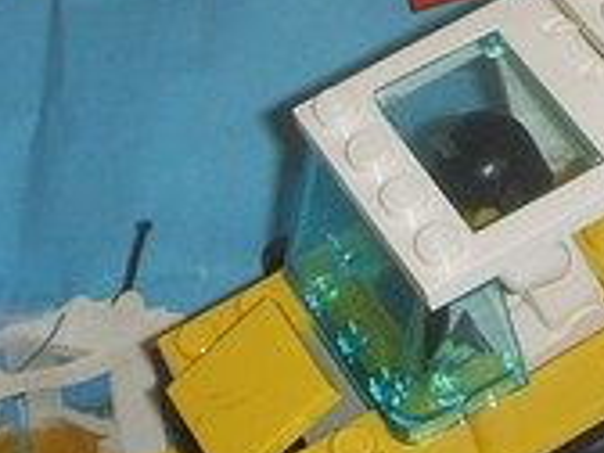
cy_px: -47
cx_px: 503
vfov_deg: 9.9
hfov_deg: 13.2
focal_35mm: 149
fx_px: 2600
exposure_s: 1/45
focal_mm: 6.6
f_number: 3.5
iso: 100
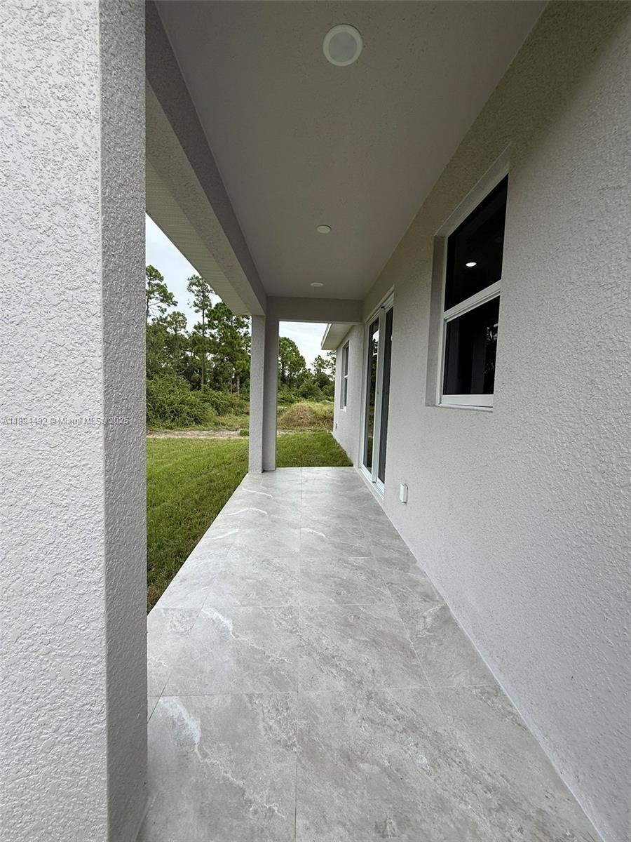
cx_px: 316
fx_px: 340
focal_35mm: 14
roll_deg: -2.3
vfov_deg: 102.1
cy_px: 421
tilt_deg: -5.7
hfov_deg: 85.7
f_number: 2.2
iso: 50
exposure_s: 1/701
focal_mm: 2.22
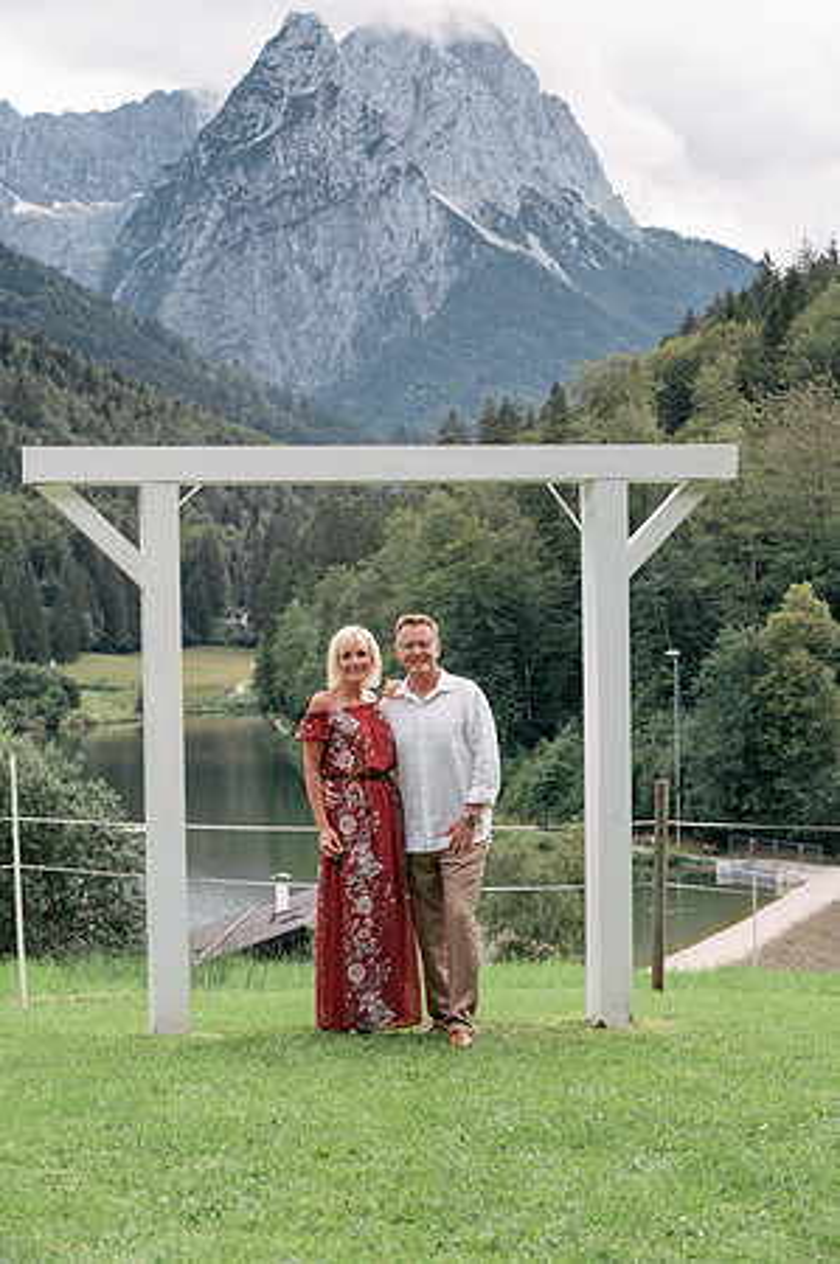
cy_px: 632
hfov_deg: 19.4
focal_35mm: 70
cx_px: 420
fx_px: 2455
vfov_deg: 28.9
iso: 500
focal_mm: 70
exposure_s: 1/250
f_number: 7.1
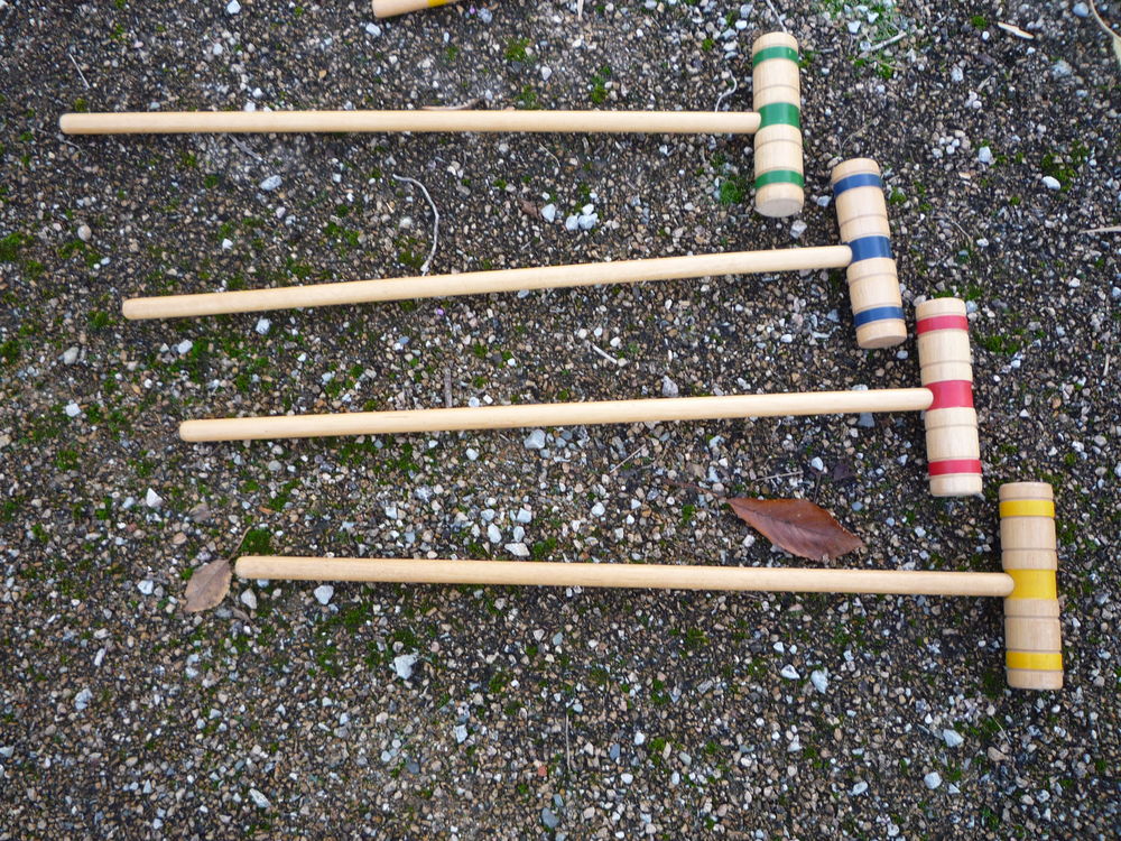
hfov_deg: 60.0
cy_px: 420
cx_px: 560
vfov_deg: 46.8
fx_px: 972
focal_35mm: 30
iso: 100
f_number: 3.3
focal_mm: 5.2
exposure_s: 1/50
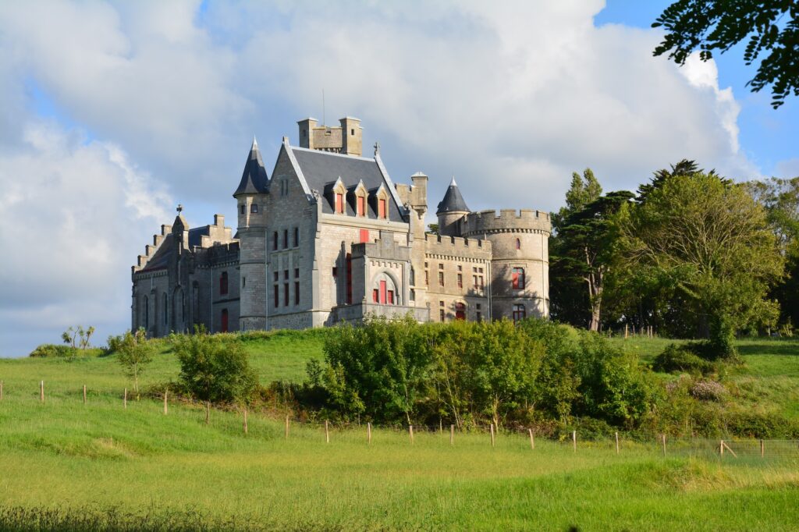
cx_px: 400
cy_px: 266
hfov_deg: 21.9
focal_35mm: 93
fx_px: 2063
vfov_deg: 14.7
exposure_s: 1/160
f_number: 11
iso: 100
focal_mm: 62
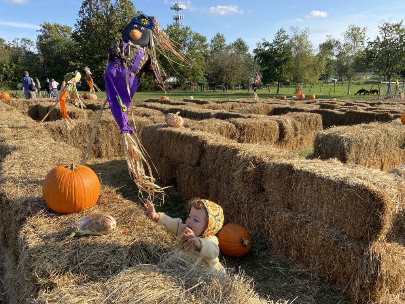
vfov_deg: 53.1
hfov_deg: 67.3
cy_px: 152
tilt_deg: -14.7
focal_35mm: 26
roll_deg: +0.3
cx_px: 202
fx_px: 304
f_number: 1.8
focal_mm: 4.25
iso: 32
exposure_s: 1/1093
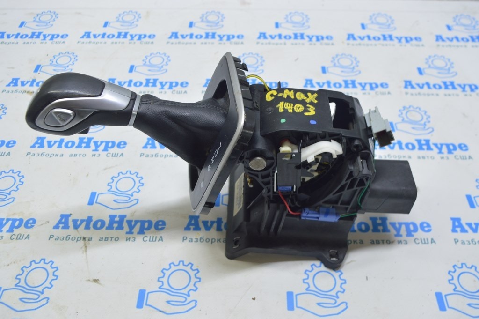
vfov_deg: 38.3
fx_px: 459
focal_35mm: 34
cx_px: 240
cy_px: 160
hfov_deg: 55.1
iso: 400
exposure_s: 1/20
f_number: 5.6
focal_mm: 23
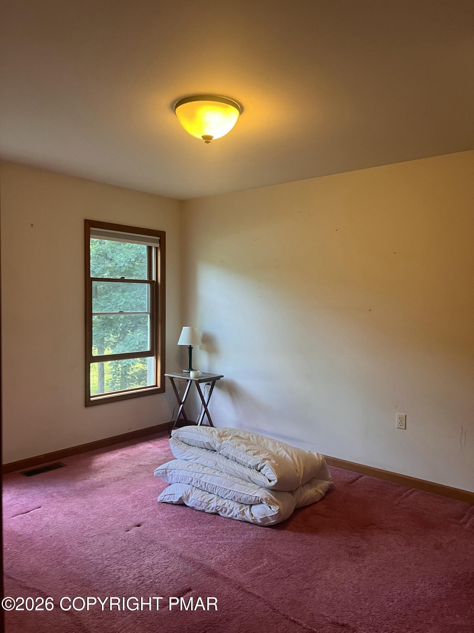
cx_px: 237
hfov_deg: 53.1
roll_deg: +1.3
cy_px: 316
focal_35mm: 26
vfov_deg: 67.3
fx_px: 475
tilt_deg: -0.2
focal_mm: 5.7
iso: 125
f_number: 1.5
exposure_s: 1/60
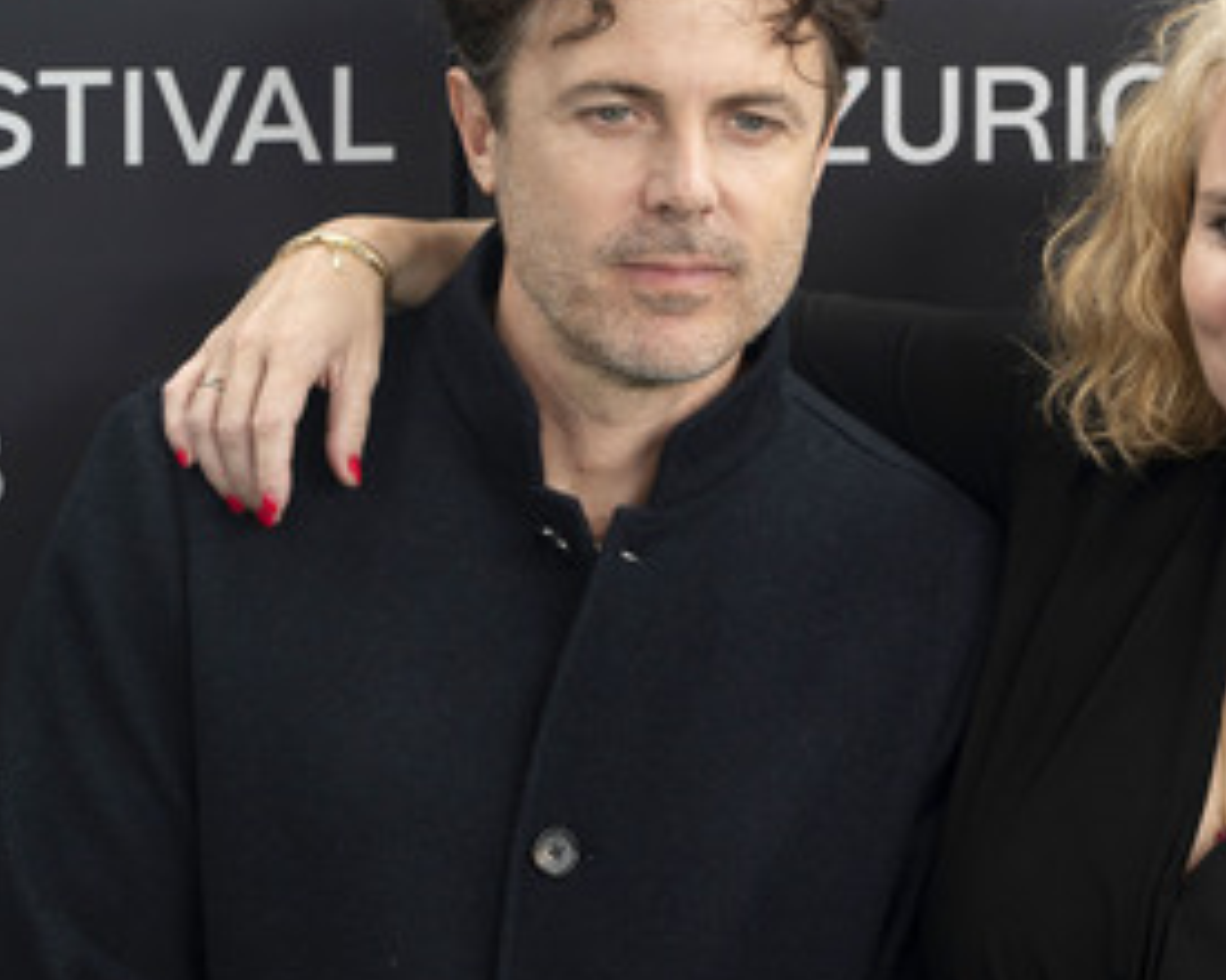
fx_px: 11139
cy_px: 381
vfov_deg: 5.0
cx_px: 956
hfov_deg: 6.3
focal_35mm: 307
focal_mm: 188
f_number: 4.5
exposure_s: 1/200
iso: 400
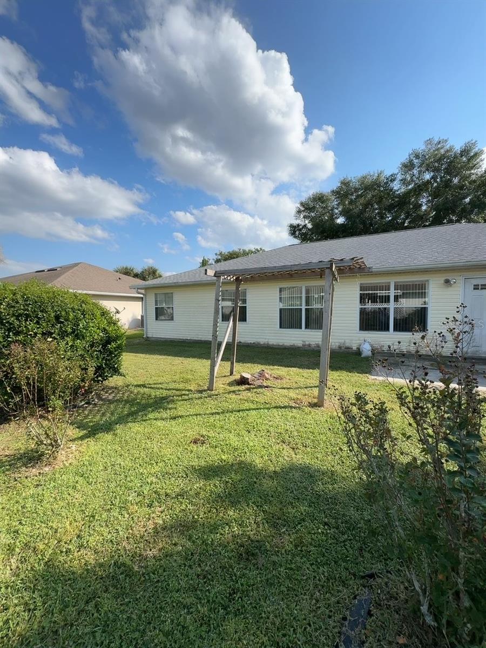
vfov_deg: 102.1
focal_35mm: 14
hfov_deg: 85.7
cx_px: 243
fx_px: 262
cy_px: 324
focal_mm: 2.22
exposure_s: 1/1832
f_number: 2.2
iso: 50
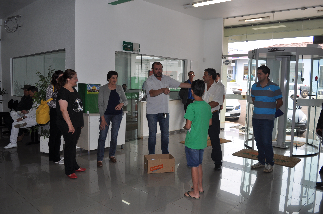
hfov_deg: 62.0
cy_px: 107
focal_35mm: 30
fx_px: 269
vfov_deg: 43.5
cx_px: 162
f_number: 4.8
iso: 200
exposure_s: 1/200
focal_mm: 20
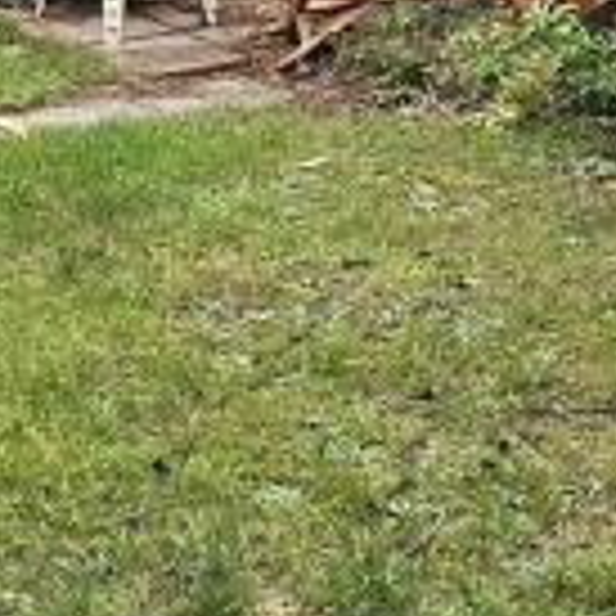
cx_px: 117
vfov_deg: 19.1
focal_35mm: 86
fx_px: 1731
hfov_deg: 19.9
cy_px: -112
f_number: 2.2
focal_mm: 2.2
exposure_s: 1/370
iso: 50
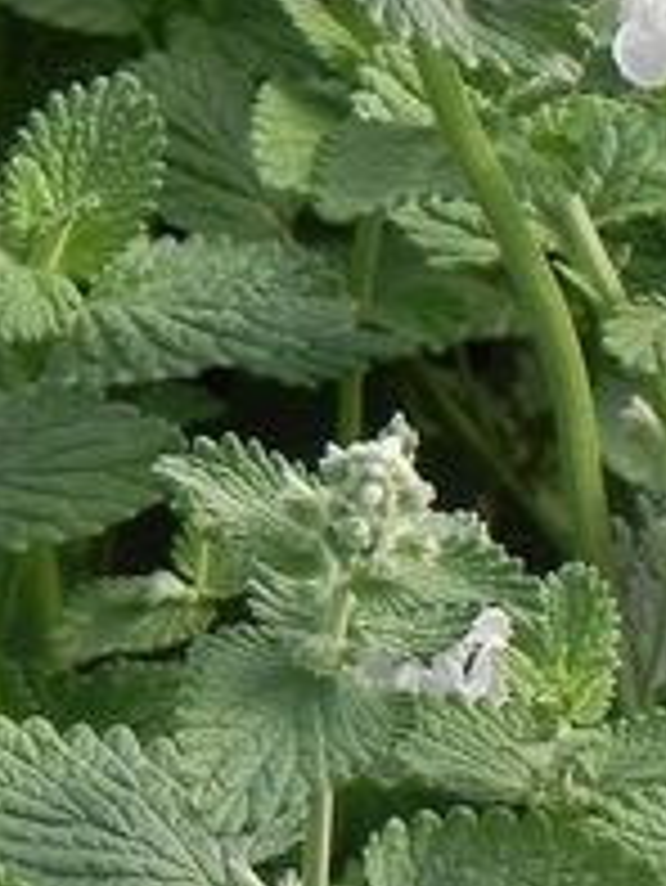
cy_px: -13
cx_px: 117
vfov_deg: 3.0
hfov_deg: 2.3
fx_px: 16836
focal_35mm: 657
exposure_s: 1/640
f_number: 5
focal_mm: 28.8
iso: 160
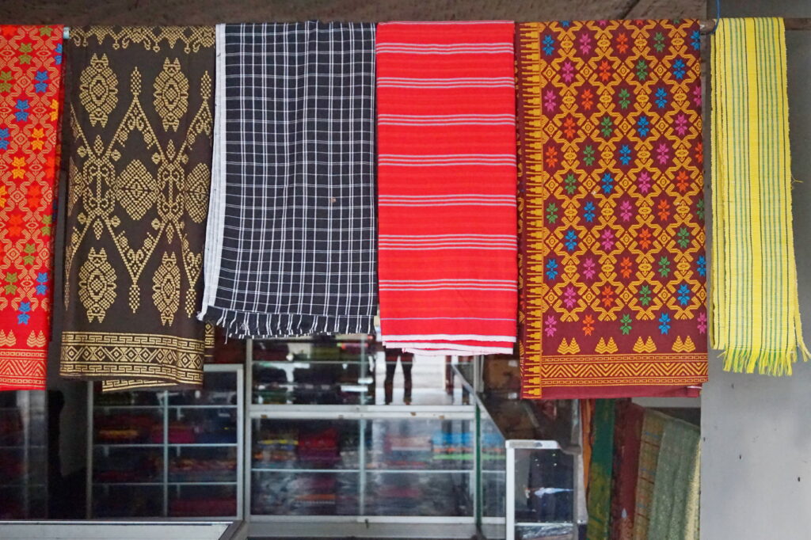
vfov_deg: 34.2
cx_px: 406
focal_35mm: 39
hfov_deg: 49.6
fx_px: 878
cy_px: 270
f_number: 4.5
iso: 3200
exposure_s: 1/100
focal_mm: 26
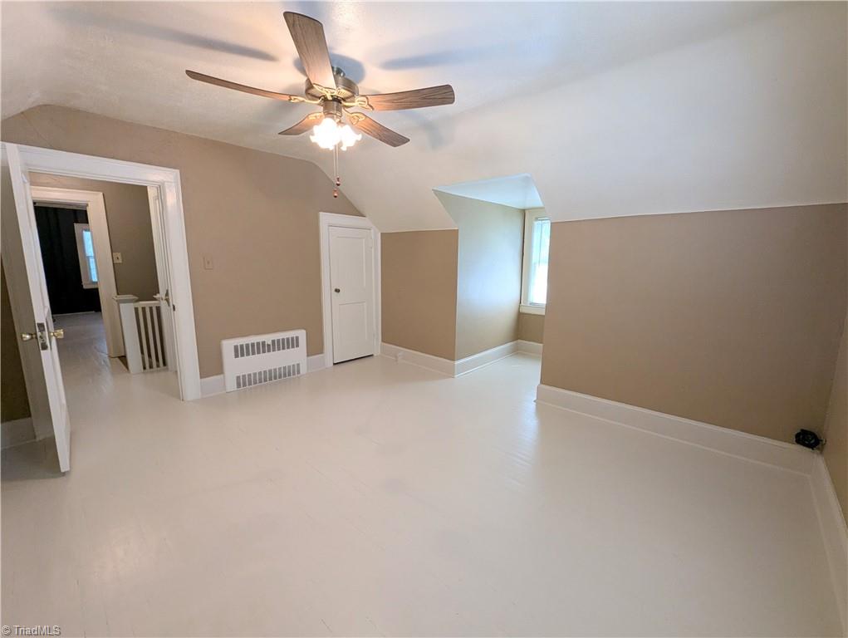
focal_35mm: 13
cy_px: 319
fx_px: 319
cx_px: 424
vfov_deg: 90.0
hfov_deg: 106.1
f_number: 2.2
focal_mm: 1.95
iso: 105
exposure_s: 1/24
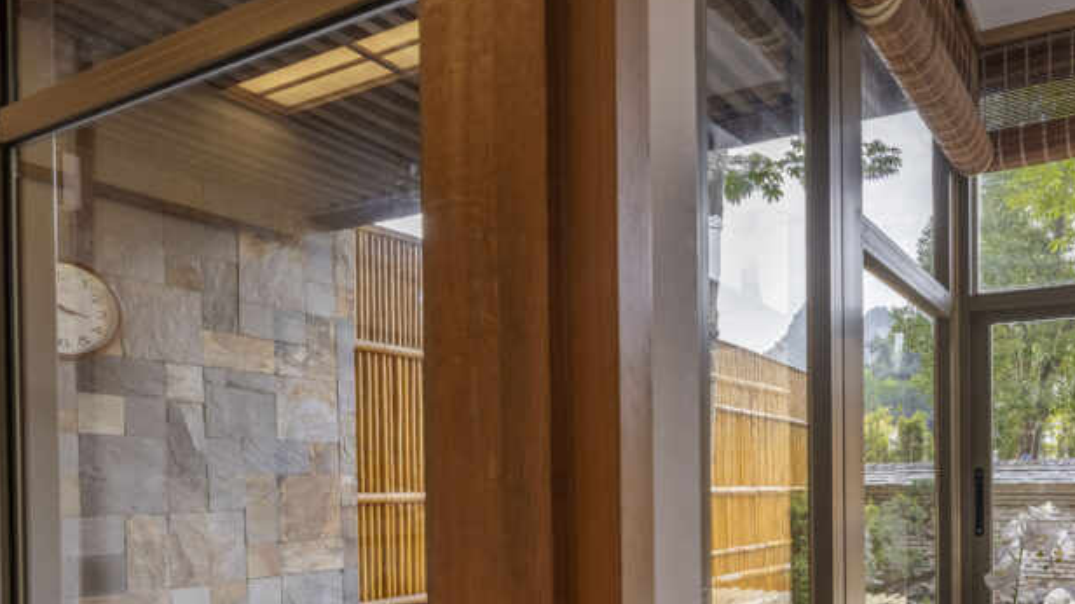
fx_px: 826
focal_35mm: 29
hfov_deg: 63.1
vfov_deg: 38.2
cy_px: 506
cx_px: 777
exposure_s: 1/105
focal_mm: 20
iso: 800
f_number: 8
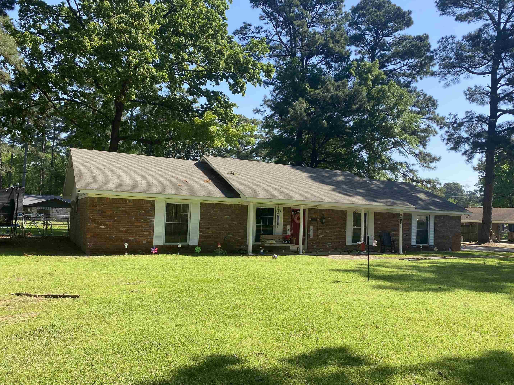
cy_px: 204
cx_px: 270
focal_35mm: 28
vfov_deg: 49.7
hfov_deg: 63.4
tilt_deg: +4.6
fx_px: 416
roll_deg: -1.4
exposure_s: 1/1193
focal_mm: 4.25
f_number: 1.8
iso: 32
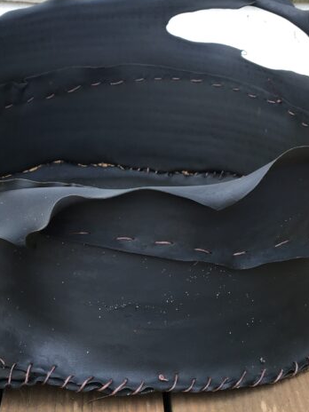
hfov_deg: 22.8
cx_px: 98
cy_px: 163
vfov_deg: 30.2
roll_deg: +0.8
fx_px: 762
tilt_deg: -20.8
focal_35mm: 64
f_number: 2.2
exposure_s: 1/50
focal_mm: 4.15
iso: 32
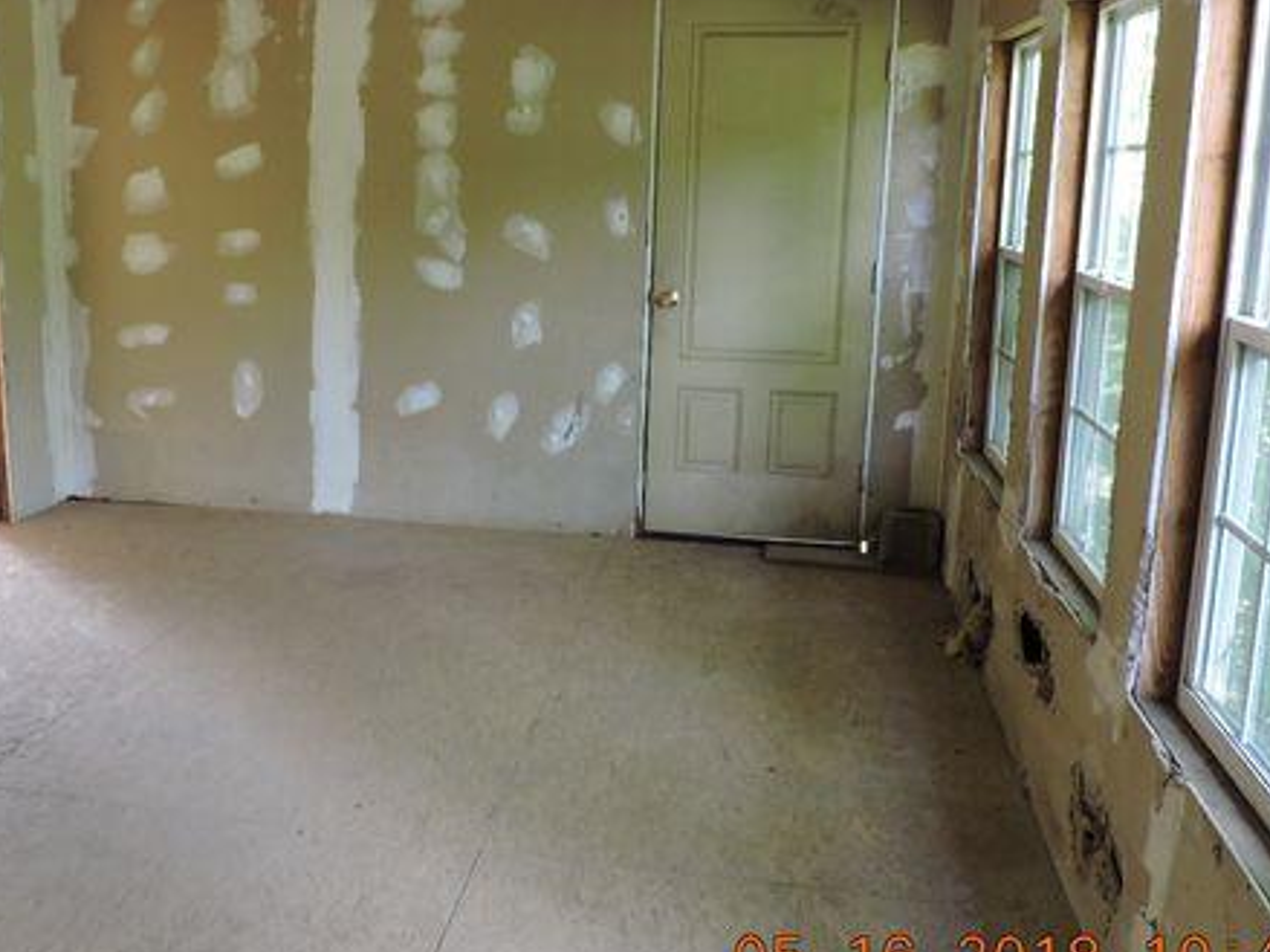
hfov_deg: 52.2
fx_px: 1284
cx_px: 492
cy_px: 414
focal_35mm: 35
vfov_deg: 40.6
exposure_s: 1/30
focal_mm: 4.3
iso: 250
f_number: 3
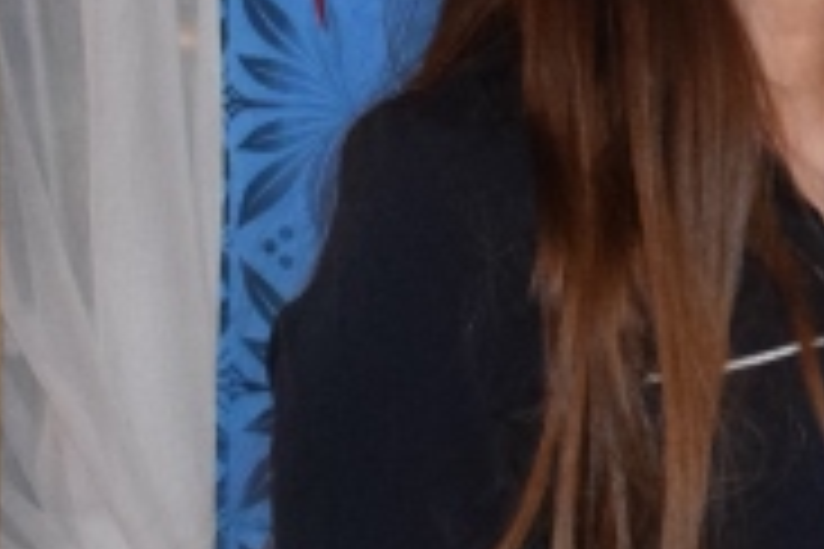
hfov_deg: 8.9
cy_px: -110
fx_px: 4989
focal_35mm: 218
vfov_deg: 6.3
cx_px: 1603
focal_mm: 26
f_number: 3.8
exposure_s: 1/60
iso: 3200
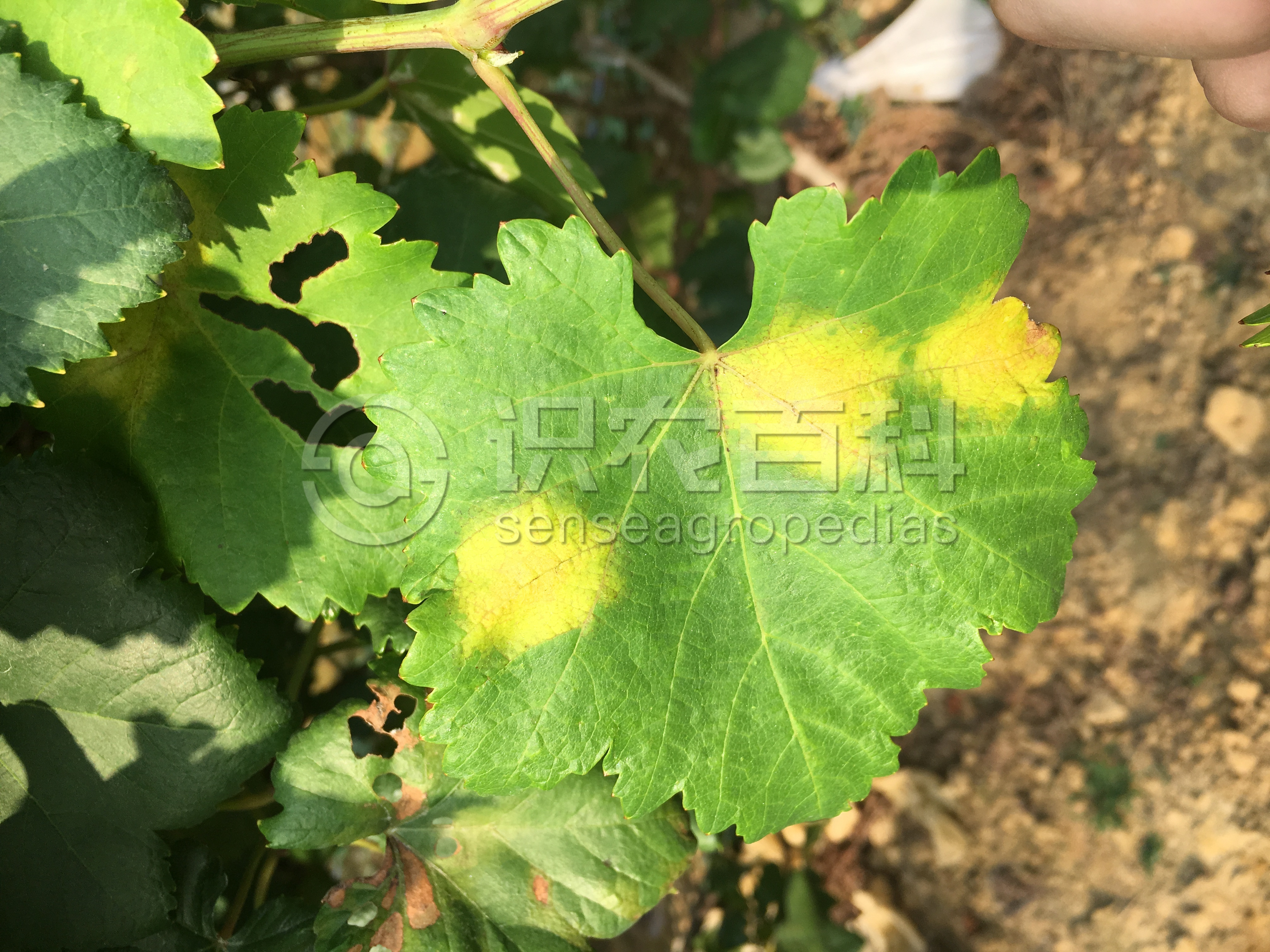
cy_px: 476
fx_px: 1064
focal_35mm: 29
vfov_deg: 48.2
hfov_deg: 61.7
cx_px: 635
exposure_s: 1/455
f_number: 2.2
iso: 25
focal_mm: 4.15
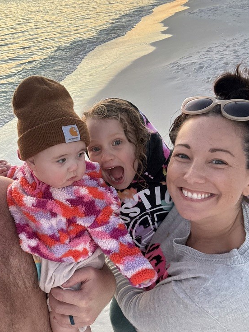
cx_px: 82
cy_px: 171
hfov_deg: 43.5
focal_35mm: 32
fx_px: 307
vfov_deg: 56.8
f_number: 1.9
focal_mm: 2.69
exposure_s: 1/69
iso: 80
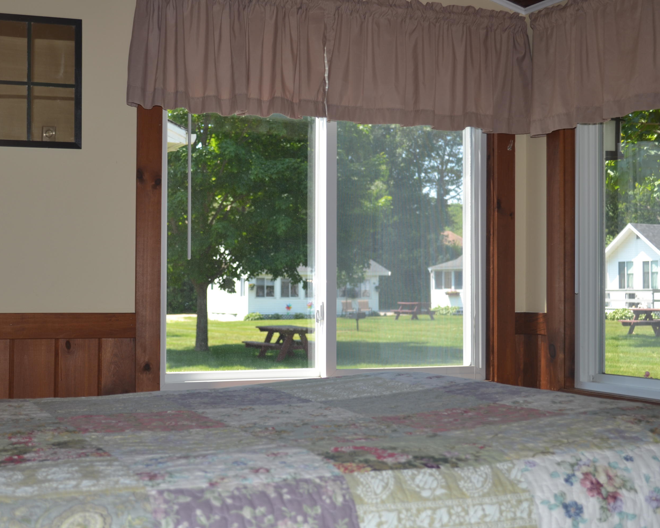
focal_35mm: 58
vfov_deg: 26.2
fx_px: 1133
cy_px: 266
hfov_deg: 32.5
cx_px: 313
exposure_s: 1/125
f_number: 5
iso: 100
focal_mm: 34
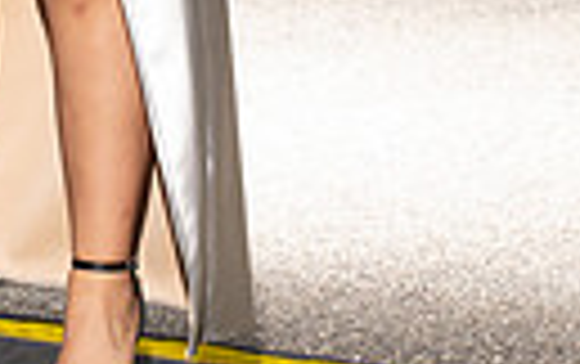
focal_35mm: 432
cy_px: -481
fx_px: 6838
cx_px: 29
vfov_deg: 3.0
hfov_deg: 4.9
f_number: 6.3
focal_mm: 122
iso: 1000
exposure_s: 1/200
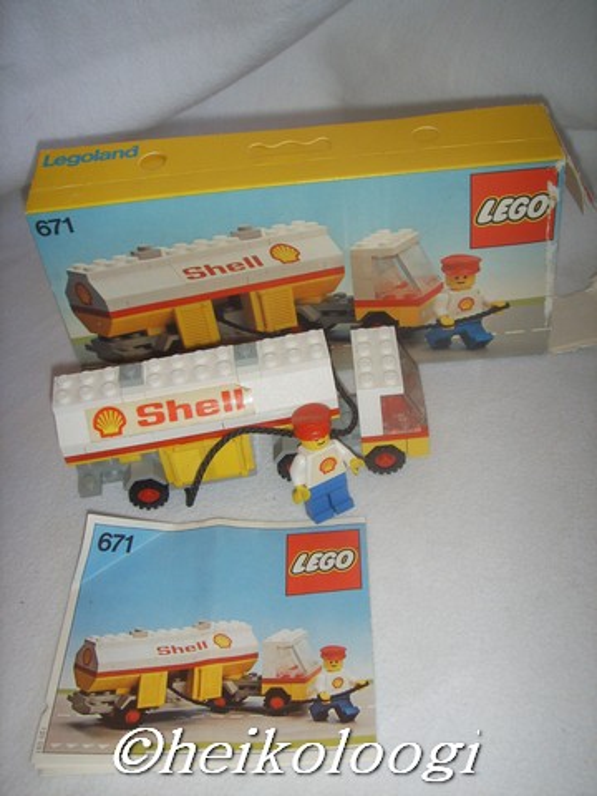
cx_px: 298
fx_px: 897
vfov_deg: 47.9
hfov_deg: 36.8
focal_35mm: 39
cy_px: 398
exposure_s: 1/45
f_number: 3.5
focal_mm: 6.6
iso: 100
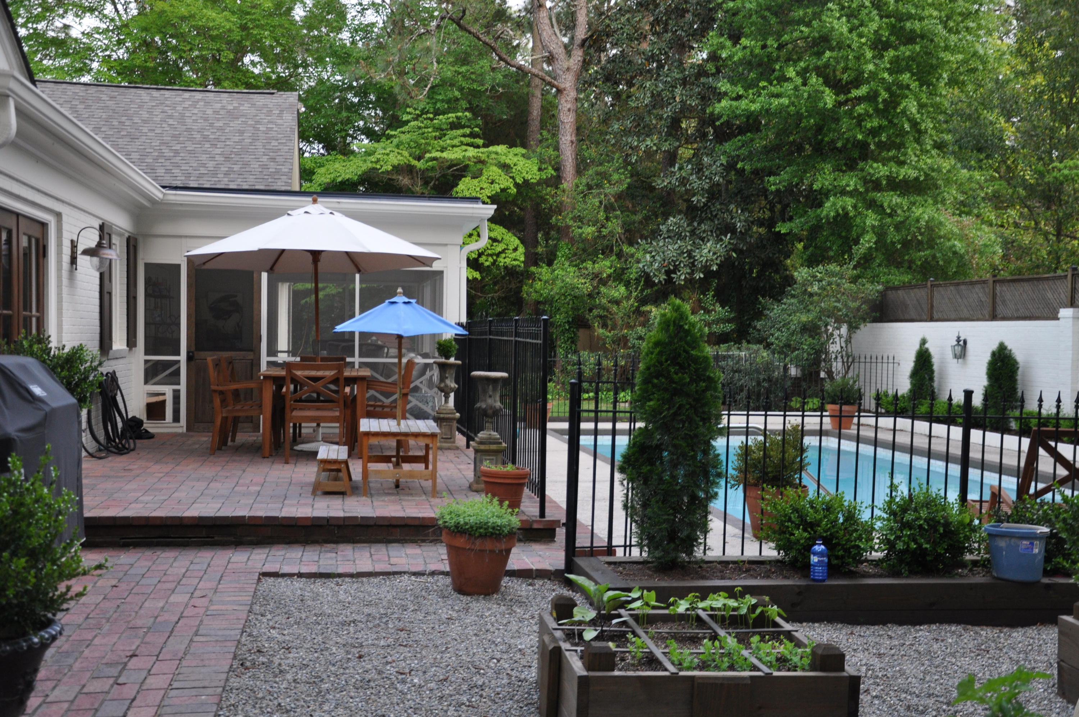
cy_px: 358
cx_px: 540
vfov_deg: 31.8
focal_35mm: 42
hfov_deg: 46.5
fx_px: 1257
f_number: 4
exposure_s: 1/60
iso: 500
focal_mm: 28
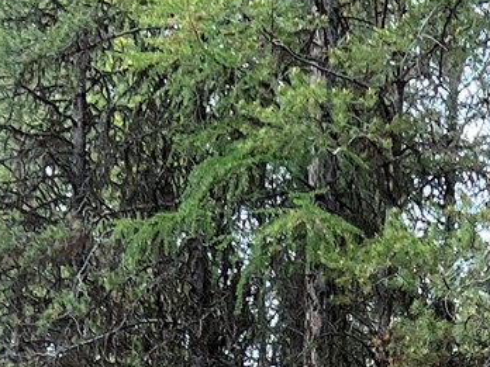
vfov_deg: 8.7
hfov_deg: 12.8
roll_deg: -0.8
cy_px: 913
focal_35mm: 153
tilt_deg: -2.1
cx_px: 480
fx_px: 2166
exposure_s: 1/181
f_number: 1.5
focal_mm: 5.7
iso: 40
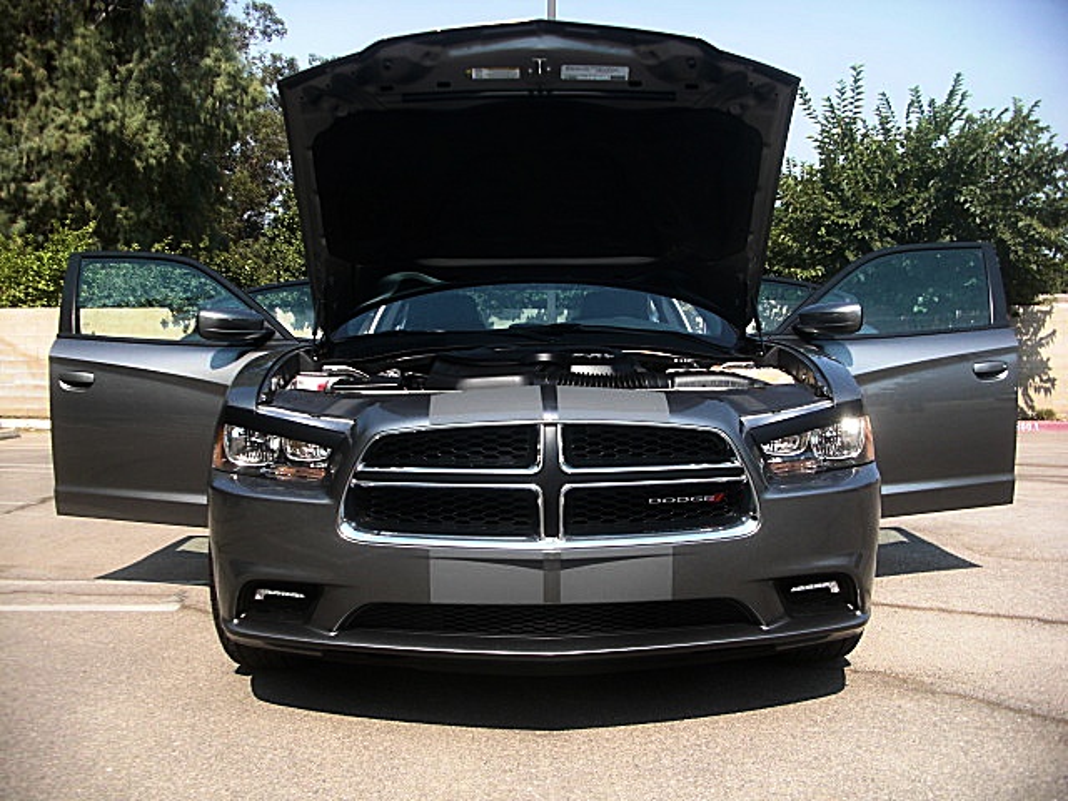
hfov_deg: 51.4
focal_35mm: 36
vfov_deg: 39.7
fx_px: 1111
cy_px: 400
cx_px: 534
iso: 50
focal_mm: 6.3
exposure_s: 1/400
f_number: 2.8
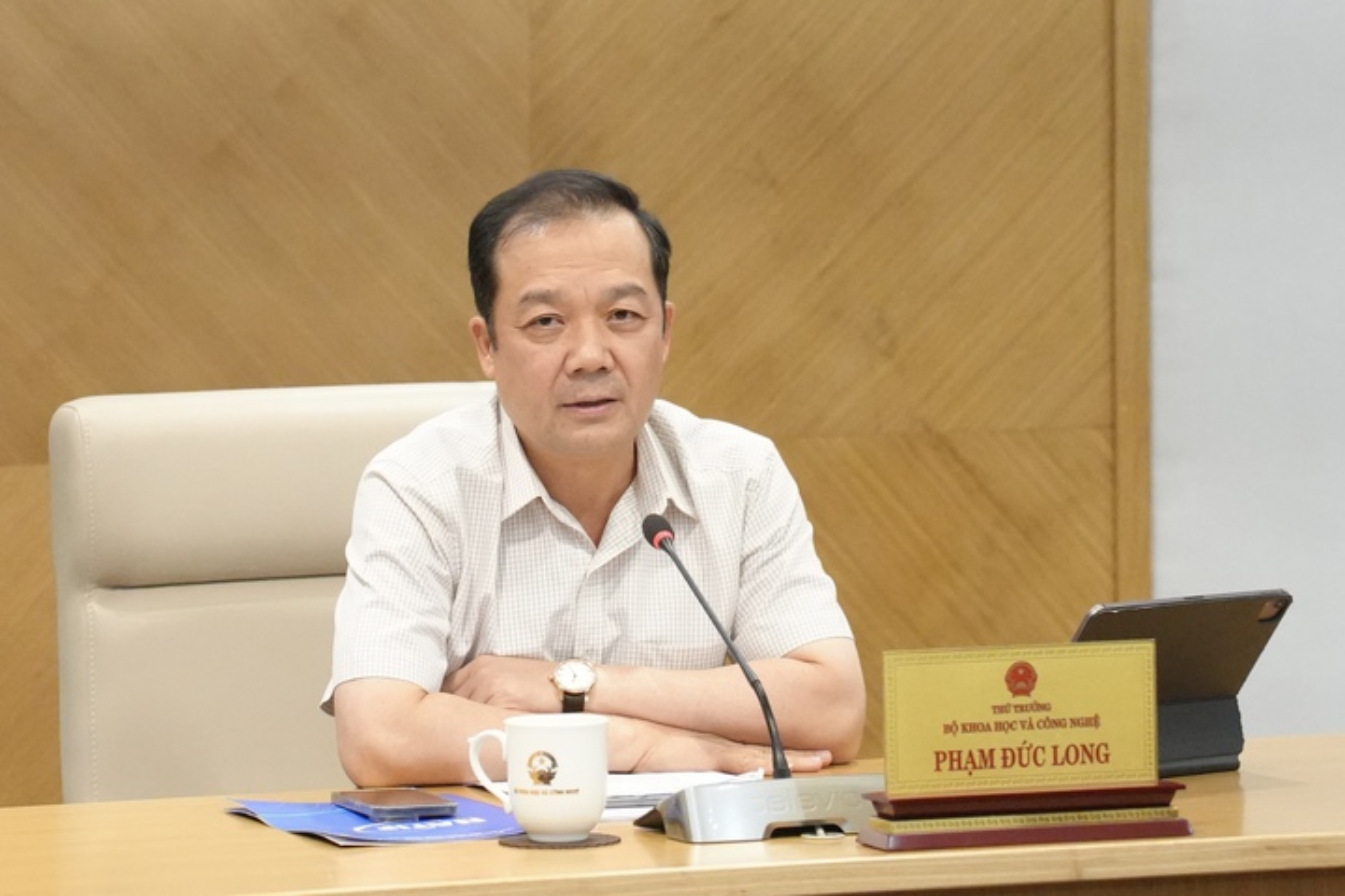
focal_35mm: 75
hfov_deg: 27.0
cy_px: 448
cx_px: 672
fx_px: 2802
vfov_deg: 18.2
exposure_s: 1/250
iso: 6400
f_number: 4
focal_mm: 75
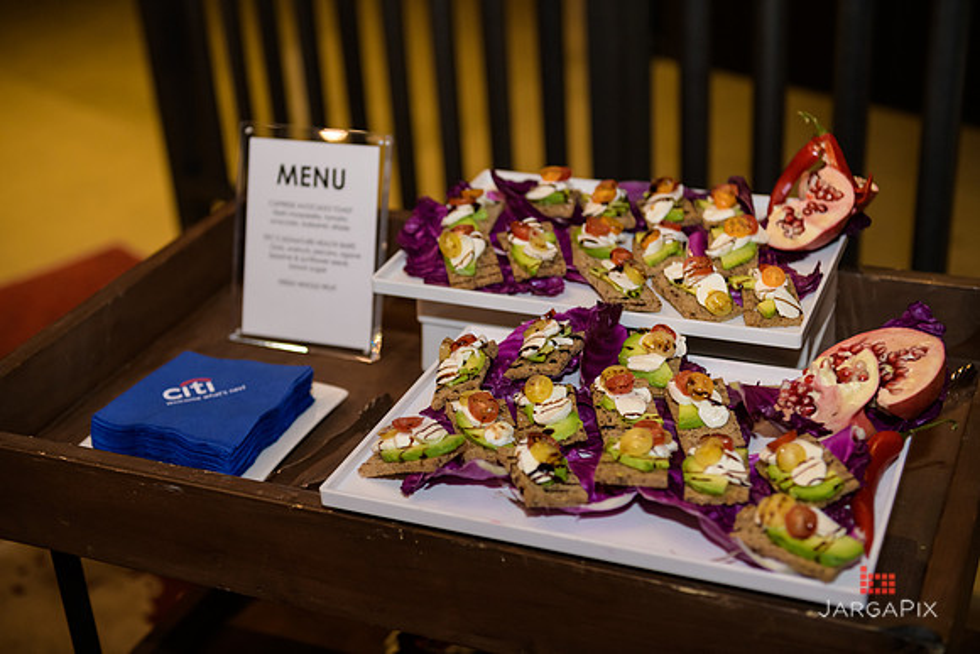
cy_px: 327
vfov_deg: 26.0
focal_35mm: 52
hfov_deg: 38.2
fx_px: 1416
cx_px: 490
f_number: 3.2
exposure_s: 1/125
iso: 1250
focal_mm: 52
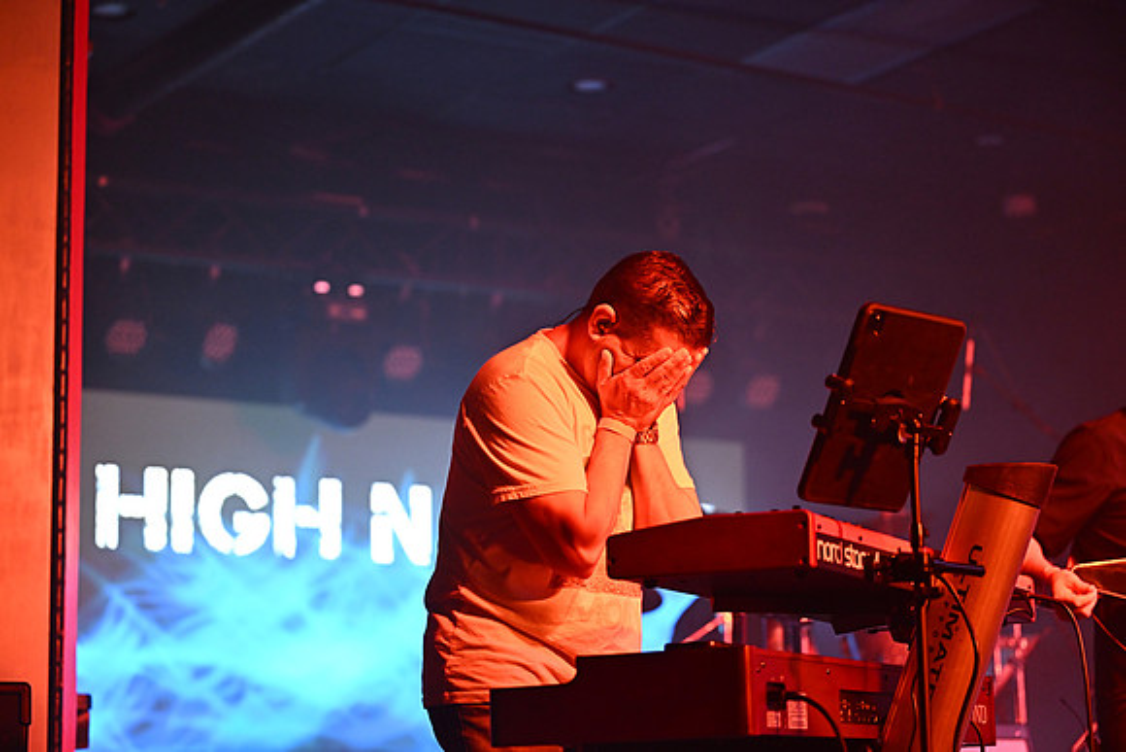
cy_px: 376
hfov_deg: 23.6
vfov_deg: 15.9
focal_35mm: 86
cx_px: 563
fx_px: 2690
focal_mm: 86
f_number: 2.8
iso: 2500
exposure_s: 1/160
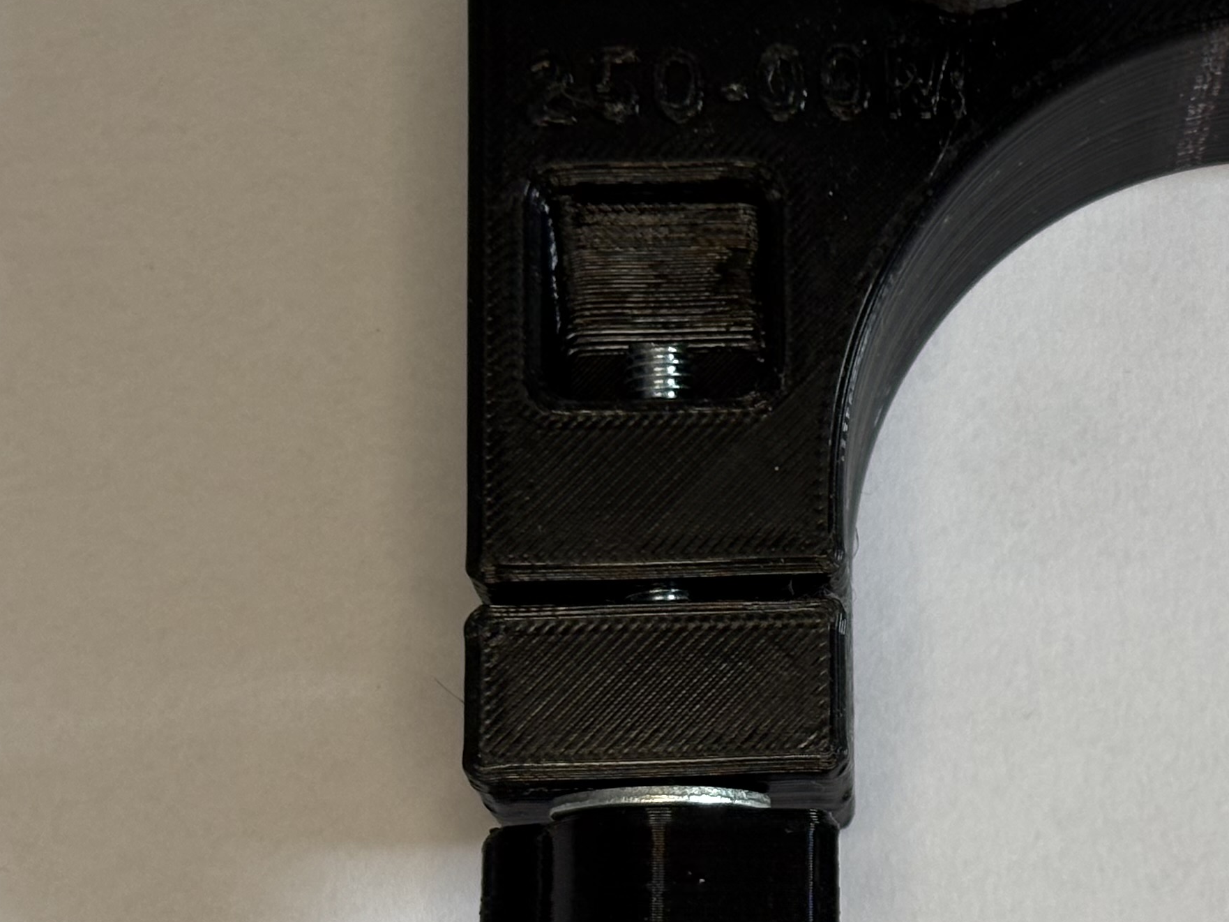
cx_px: 1196
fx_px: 4224
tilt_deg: -75.1
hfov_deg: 16.3
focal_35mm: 119
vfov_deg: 12.4
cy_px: 278
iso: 50
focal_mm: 5.96
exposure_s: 1/89
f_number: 1.6
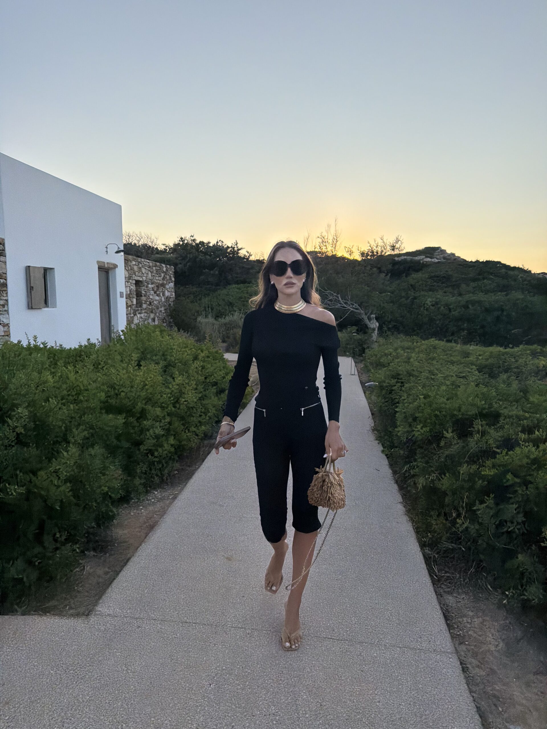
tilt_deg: -8.1
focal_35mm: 24
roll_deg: -0.6
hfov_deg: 56.8
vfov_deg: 71.6
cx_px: 274
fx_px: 506
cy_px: 364
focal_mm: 6.76
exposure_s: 1/9091
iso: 400
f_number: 1.78
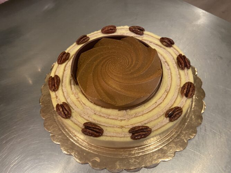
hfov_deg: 67.3
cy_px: 86
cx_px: 116
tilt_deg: -56.1
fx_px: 173
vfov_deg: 53.0
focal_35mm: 26
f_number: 1.8
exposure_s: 1/33
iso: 400
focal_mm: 4.25
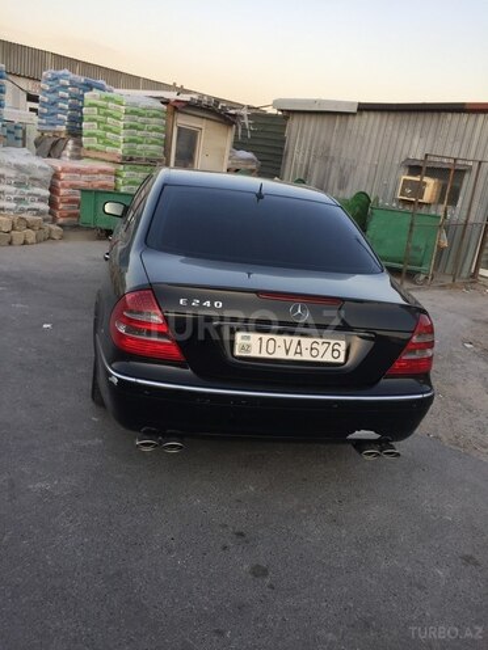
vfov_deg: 61.7
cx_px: 244
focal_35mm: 29
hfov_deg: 48.2
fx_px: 545
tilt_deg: -14.8
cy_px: 325
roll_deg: -8.8
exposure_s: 1/201
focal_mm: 4.15
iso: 32
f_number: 2.2
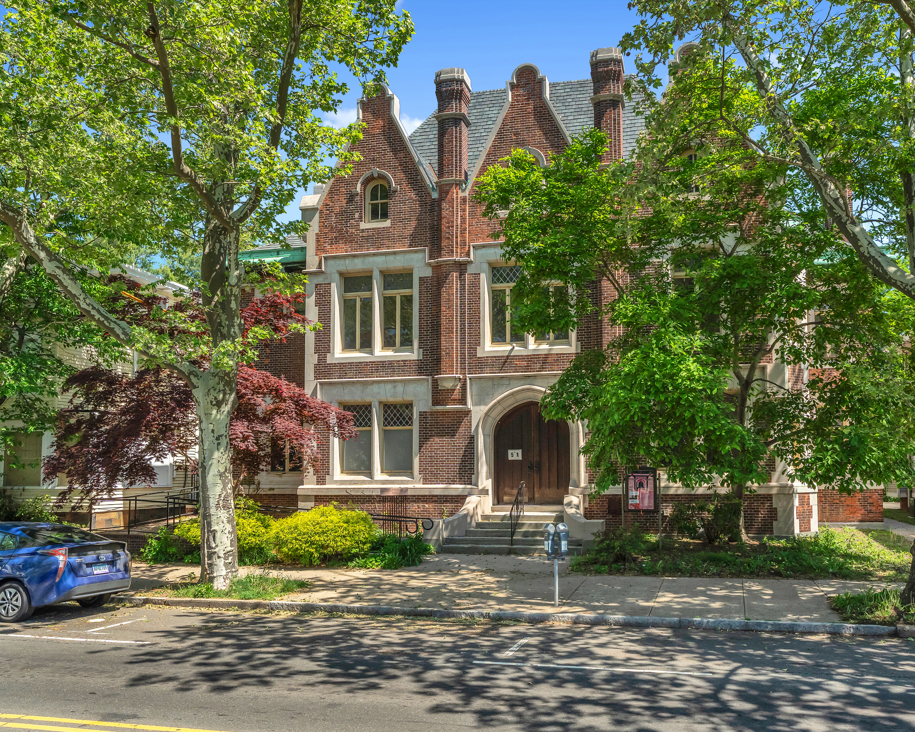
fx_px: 697
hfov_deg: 66.4
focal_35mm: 26
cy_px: 360
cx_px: 492
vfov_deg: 55.4
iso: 1600
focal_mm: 20.6
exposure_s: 1/1000
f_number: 7.1
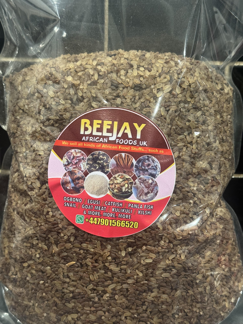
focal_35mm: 48
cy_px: 162
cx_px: 122
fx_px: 449
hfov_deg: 30.3
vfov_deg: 39.7
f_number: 1.78
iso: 160
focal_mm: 6.76
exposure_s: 1/50
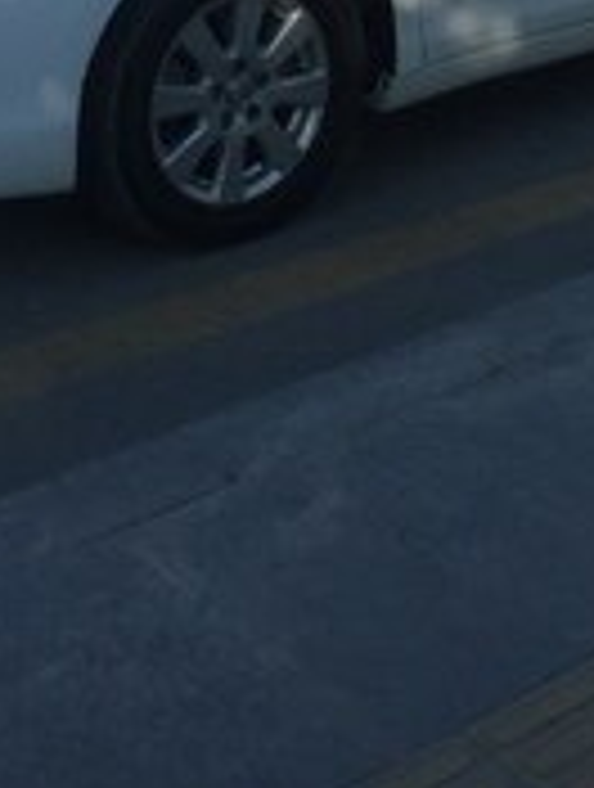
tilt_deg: -9.4
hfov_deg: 18.0
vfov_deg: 21.8
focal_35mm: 82
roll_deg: -0.5
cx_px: 378
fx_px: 1869
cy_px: -194
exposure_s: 1/1319
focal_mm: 4.15
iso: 32
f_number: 2.2
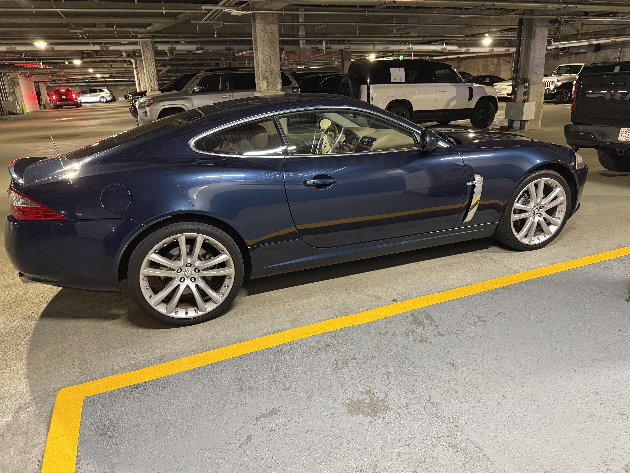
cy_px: 236
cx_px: 315
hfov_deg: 71.6
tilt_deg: -18.1
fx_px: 437
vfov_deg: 56.8
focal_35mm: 24
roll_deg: +1.8
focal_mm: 6.76
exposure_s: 1/60
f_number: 1.78
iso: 800
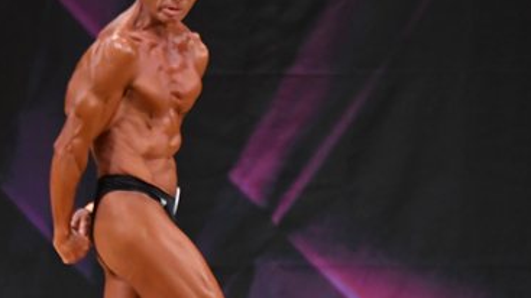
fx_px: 8401
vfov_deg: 2.0
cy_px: 162
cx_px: 208
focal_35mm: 597
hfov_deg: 3.6
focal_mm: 180
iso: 3200
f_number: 5.6
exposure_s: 1/400
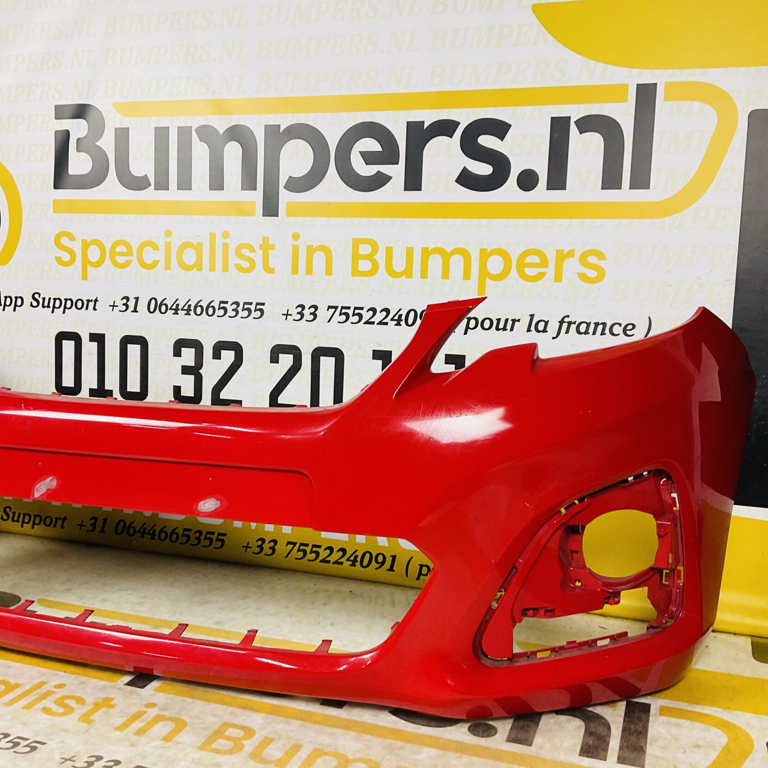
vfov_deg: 47.2
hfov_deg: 47.2
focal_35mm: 35
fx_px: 879
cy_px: 385
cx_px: 379
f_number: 1.8
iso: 64
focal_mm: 3
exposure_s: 1/50
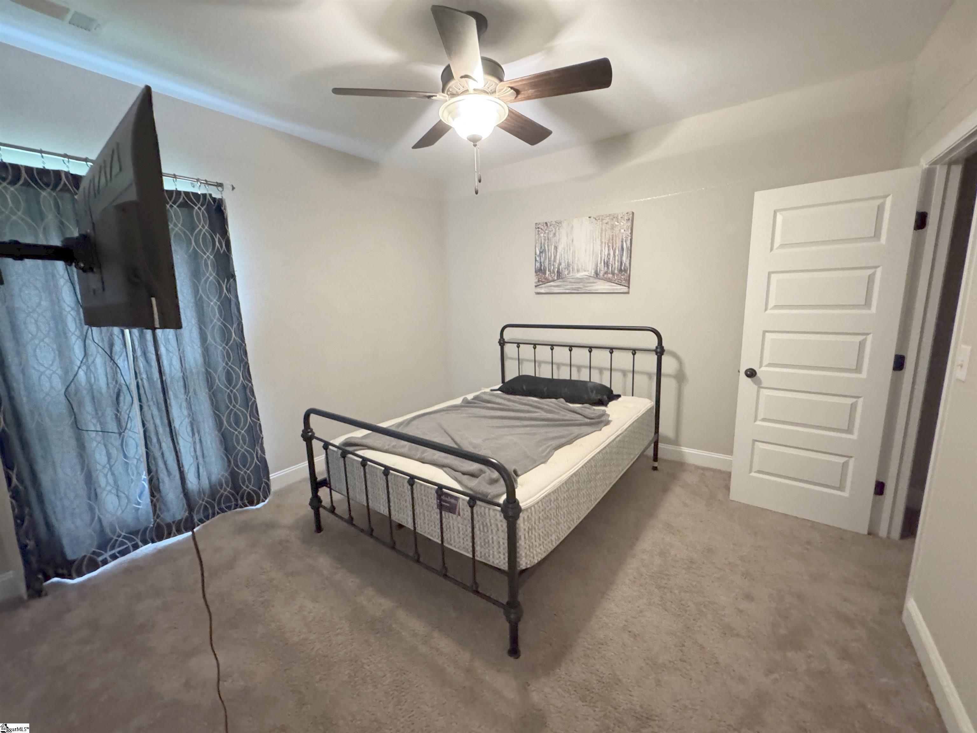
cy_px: 366
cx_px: 488
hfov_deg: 102.1
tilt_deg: -9.1
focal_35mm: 14
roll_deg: +2.6
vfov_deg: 85.7
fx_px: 395
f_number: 2.2
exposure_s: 1/40
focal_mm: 2.22
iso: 1000
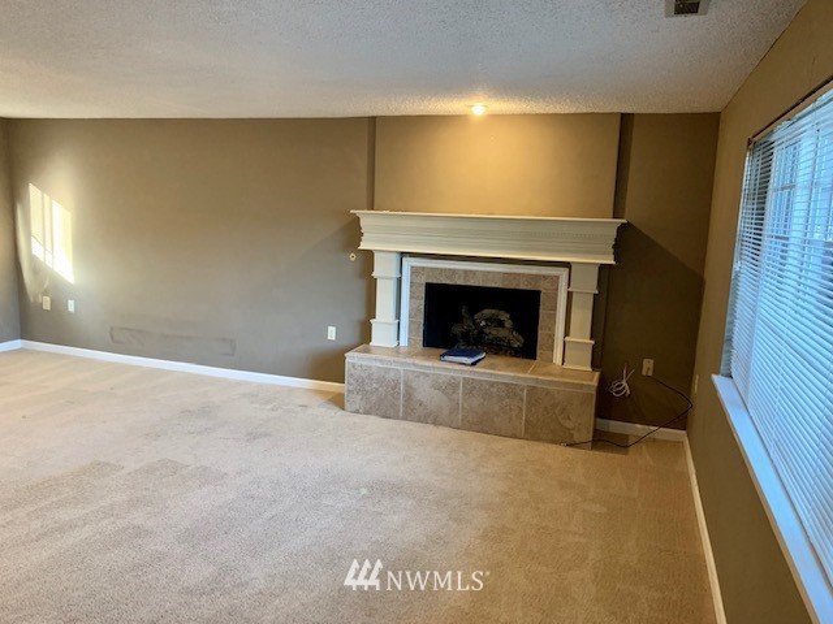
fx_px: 626
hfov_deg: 67.3
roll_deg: -1.5
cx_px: 416
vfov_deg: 53.1
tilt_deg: -8.0
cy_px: 312
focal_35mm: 26
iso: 320
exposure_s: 1/40
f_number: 1.8
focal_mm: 4.25
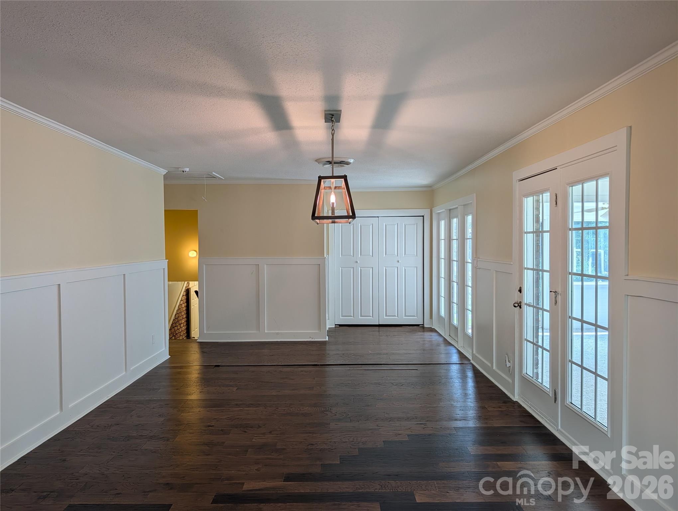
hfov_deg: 71.5
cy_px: 256
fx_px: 471
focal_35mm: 24
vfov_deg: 56.9
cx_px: 339
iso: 20
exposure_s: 1/184
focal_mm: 6.9
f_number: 1.68
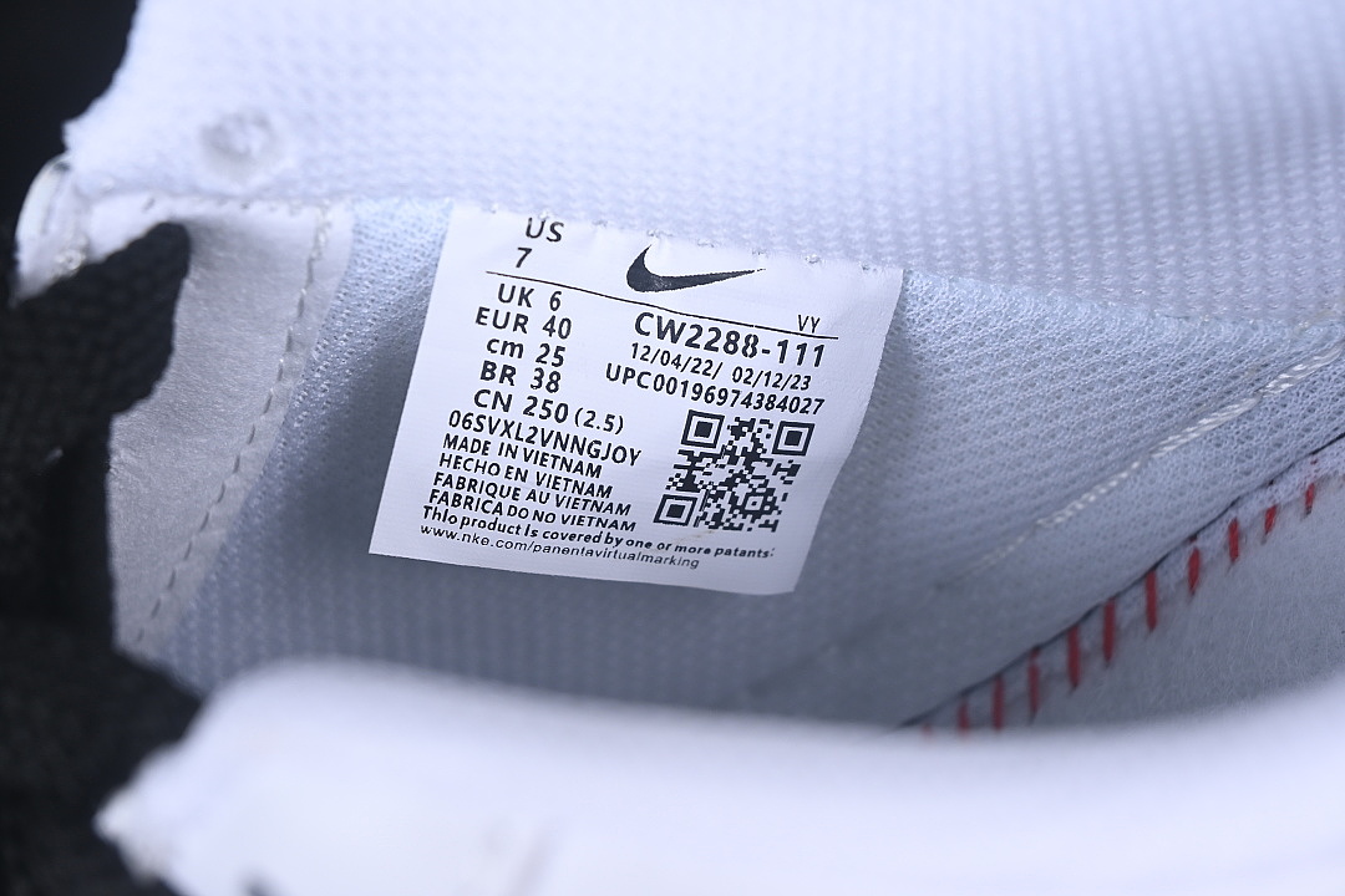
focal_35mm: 75
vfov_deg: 18.2
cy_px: 448
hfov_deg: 27.0
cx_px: 672
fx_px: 2802
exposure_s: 1/100
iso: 160
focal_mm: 50
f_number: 7.1
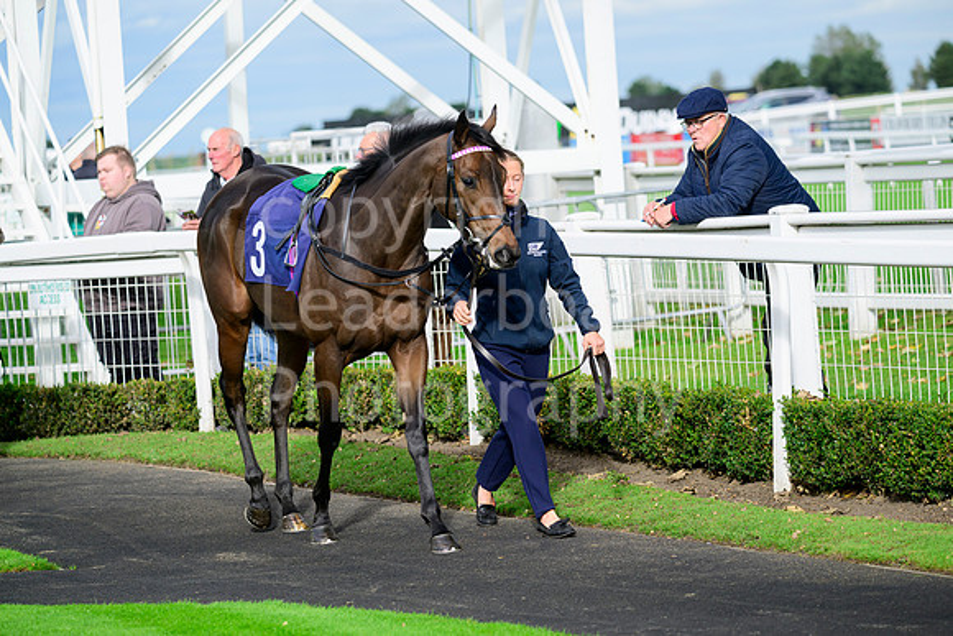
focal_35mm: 170
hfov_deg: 12.1
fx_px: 4501
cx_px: 476
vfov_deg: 8.1
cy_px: 318
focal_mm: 170
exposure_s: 1/1000
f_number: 4.8
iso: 400
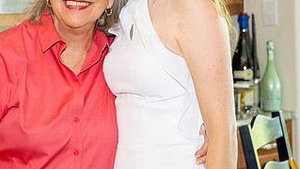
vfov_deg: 9.7
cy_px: 22
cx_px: 60
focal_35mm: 124
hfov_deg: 17.2
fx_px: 986
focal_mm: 65
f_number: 5.6
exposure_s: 1/125
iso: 800
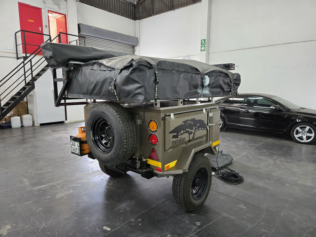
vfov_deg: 58.9
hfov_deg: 73.9
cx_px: 158
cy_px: 118
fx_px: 210
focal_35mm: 23
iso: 400
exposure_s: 1/100
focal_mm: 5.4
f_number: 1.8
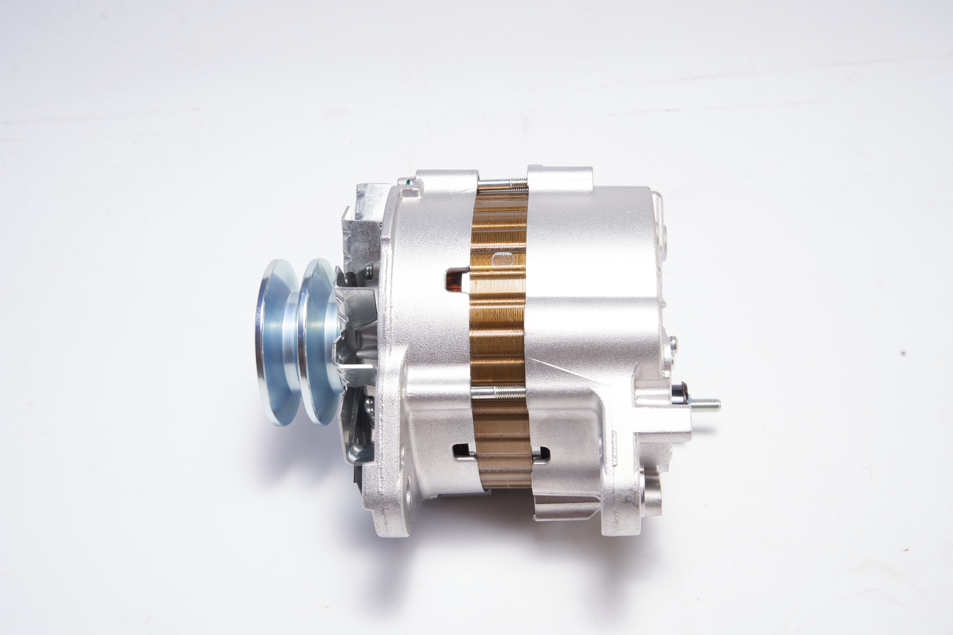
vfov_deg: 31.2
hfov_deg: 45.4
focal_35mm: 43
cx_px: 476
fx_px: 1138
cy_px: 318
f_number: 14
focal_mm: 43
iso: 80
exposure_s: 1/100
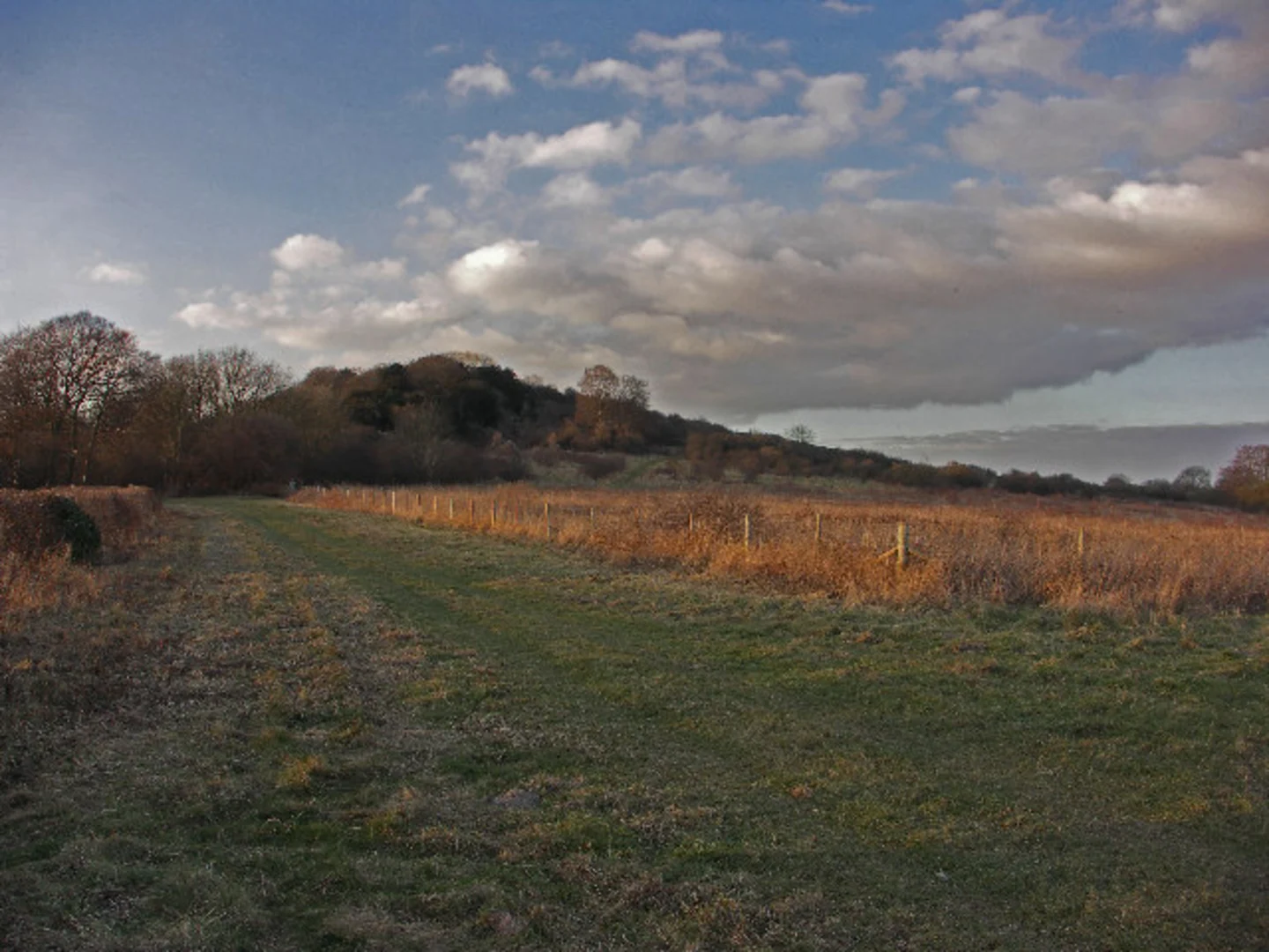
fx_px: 1026
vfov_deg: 49.7
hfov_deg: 63.4
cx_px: 634
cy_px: 476
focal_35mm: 28
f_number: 3.5
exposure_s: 1/100
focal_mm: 7.2
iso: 50
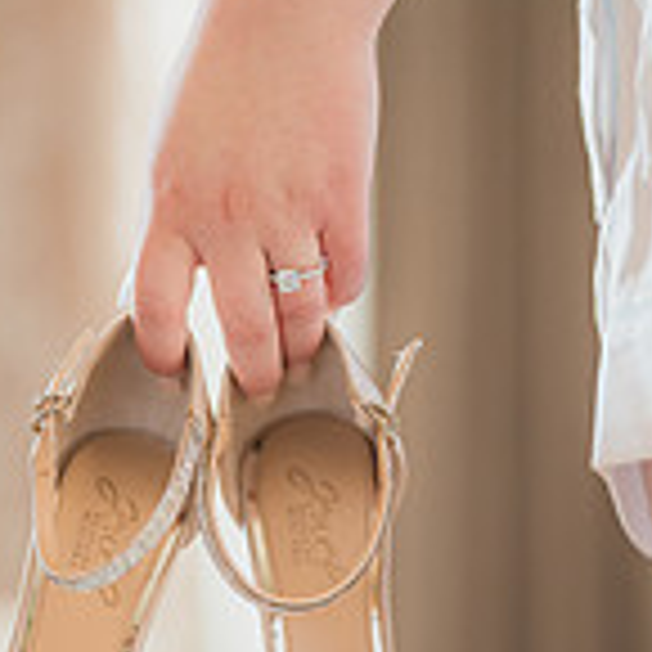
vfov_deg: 13.2
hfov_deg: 13.2
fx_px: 2813
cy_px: 517
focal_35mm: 132
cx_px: 283
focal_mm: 50
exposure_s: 1/250
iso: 400
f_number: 1.2
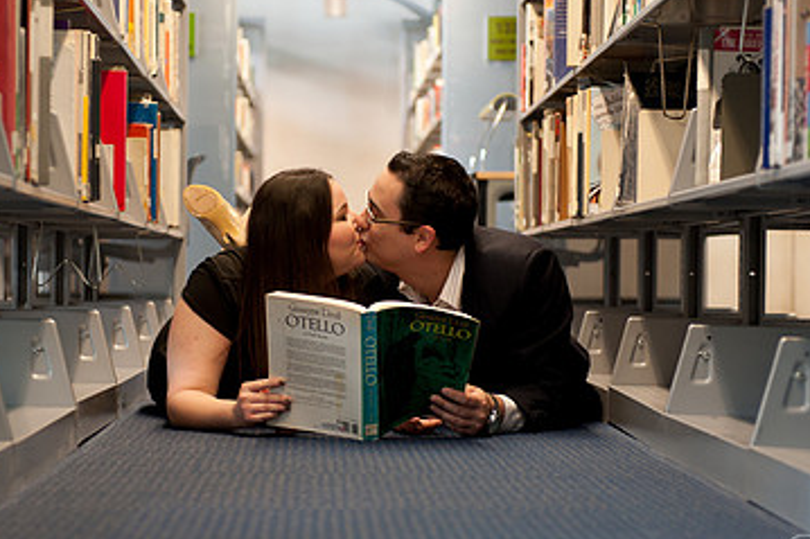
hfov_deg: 18.1
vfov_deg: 12.1
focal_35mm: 113
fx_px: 2541
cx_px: 368
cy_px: 277
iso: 640
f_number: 2.8
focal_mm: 70
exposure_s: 1/50
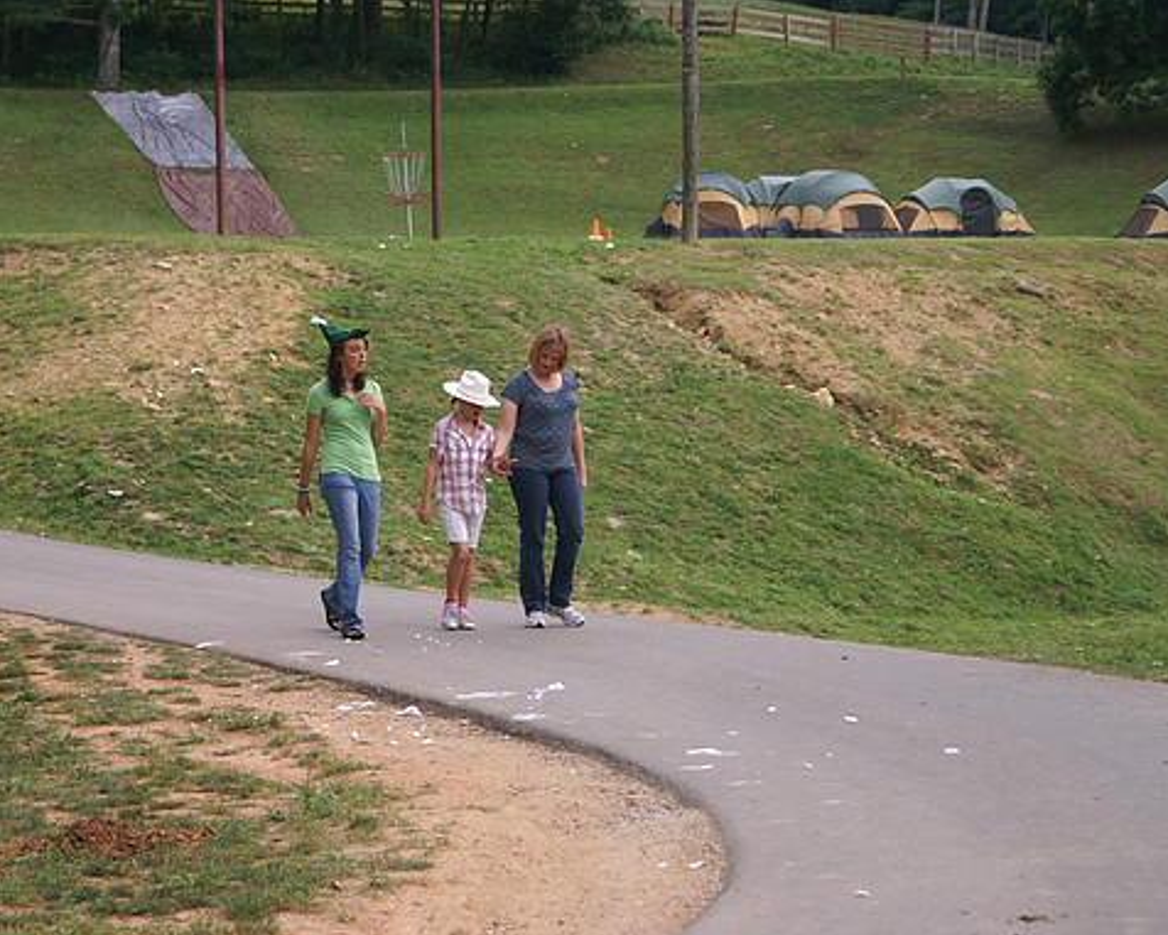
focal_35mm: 120
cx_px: 510
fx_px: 4149
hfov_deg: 16.0
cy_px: 469
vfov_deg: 12.9
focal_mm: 70
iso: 100
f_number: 6.3
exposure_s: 1/160
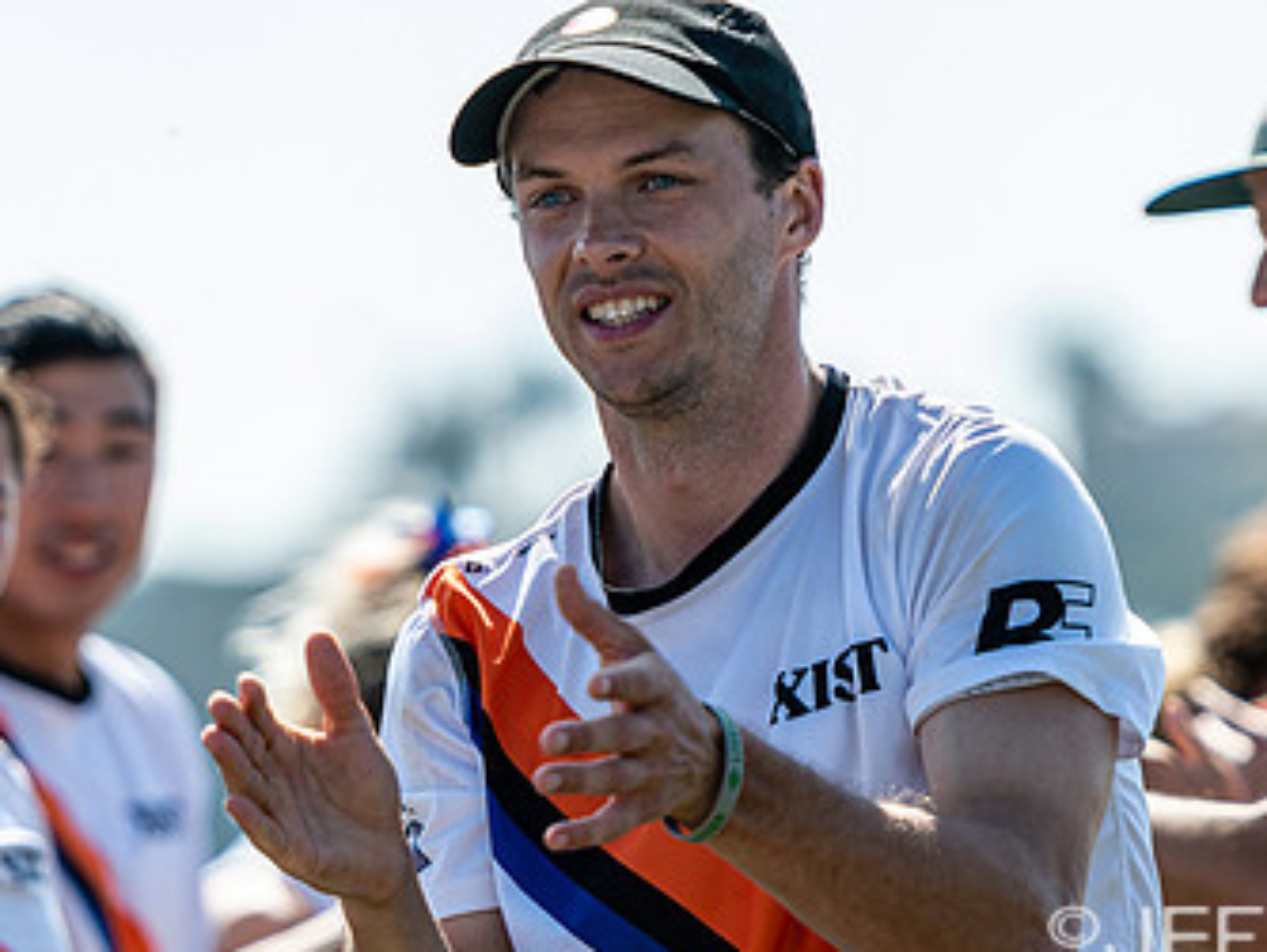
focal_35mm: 438
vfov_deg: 3.4
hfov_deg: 4.5
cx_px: 797
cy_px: 358
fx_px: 16043
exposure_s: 1/1250
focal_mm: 175
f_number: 2.8
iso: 100
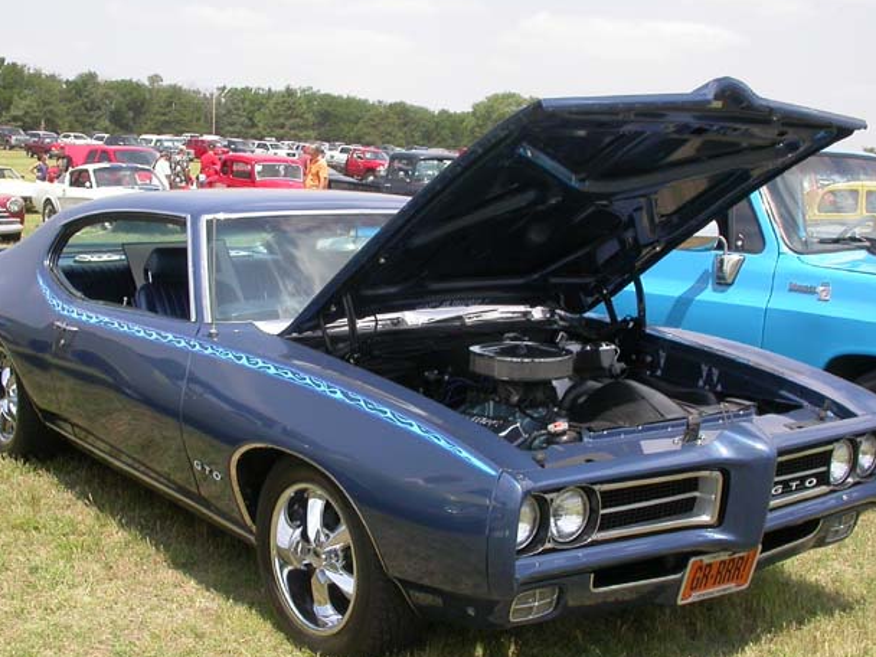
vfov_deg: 29.1
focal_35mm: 50
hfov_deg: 38.1
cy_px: 347
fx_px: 1265
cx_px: 382
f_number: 6.7
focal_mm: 7.85
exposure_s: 1/254
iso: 100
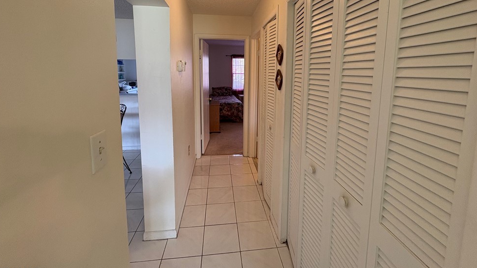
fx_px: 202
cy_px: 93
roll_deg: -0.2
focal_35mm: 16
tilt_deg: -5.6
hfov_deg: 99.4
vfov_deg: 65.6
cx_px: 244
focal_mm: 2.22
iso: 200
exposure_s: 1/120
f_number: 2.2
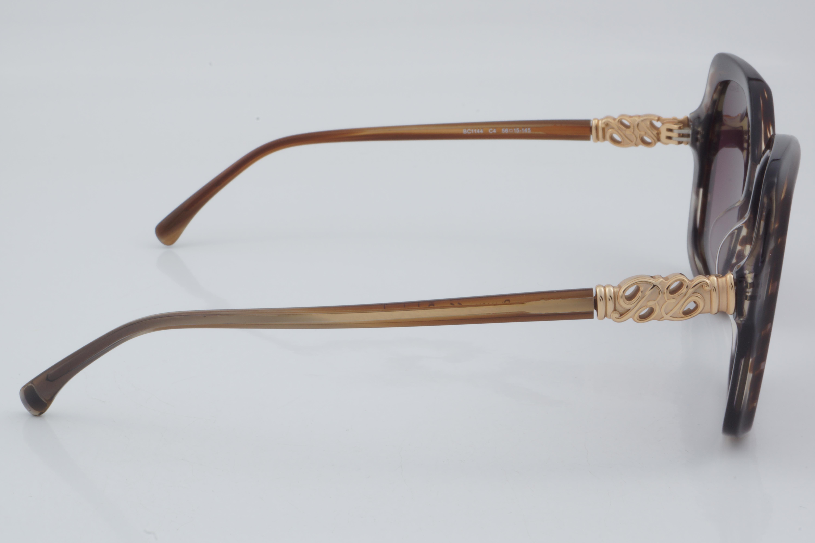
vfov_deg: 18.2
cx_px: 408
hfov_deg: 27.0
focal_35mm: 75
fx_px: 1698
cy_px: 272
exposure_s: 1/3
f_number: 32
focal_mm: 50
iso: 100
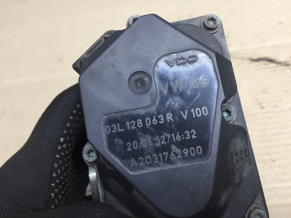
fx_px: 244
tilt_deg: -45.5
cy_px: 109
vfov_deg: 48.2
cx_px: 146
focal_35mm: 29
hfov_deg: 61.7
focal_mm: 4.15
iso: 100
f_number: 2.2
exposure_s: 1/33
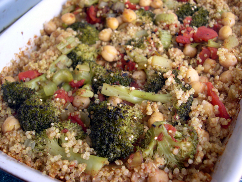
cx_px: 121
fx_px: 266
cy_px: 91
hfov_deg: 49.0
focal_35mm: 38
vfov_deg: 37.7
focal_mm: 8
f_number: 2.8
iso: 100
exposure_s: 1/16
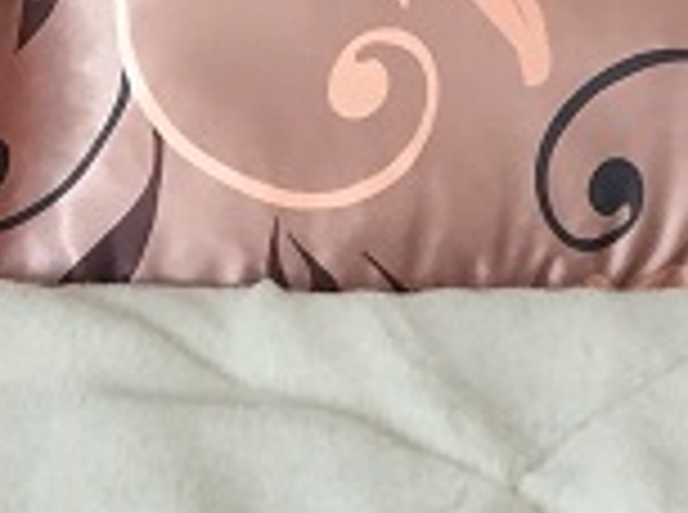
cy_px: 896
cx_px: -63
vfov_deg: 9.3
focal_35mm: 152
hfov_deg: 12.8
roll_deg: -2.0
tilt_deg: -37.7
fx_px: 3014
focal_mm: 4.15
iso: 100
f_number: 2.2
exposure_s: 1/33
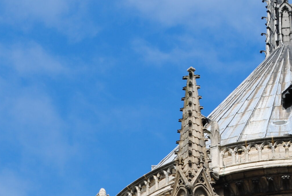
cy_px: 167
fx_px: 1691
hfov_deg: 9.9
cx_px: 135
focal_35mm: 208
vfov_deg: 6.6
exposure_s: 1/320
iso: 100
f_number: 9
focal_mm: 55
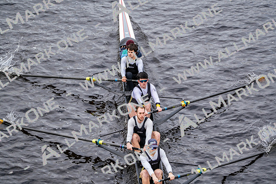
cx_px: 138
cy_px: 92
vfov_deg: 6.9
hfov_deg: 10.3
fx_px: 1534
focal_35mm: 200
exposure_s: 1/2000
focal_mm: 200
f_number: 2.8
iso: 320
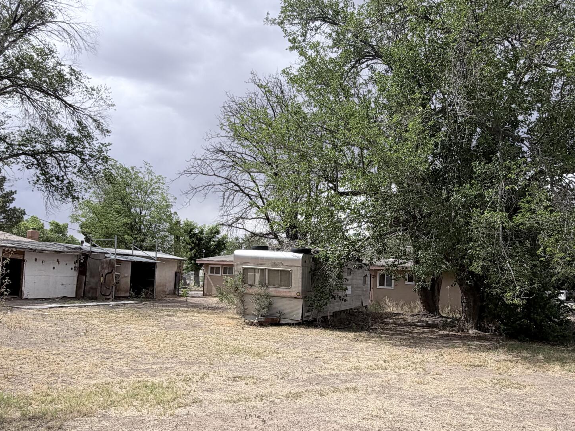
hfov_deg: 61.6
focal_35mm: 29
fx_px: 482
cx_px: 307
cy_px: 256
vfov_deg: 48.0
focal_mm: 2.22
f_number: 2.2
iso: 20
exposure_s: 1/1017
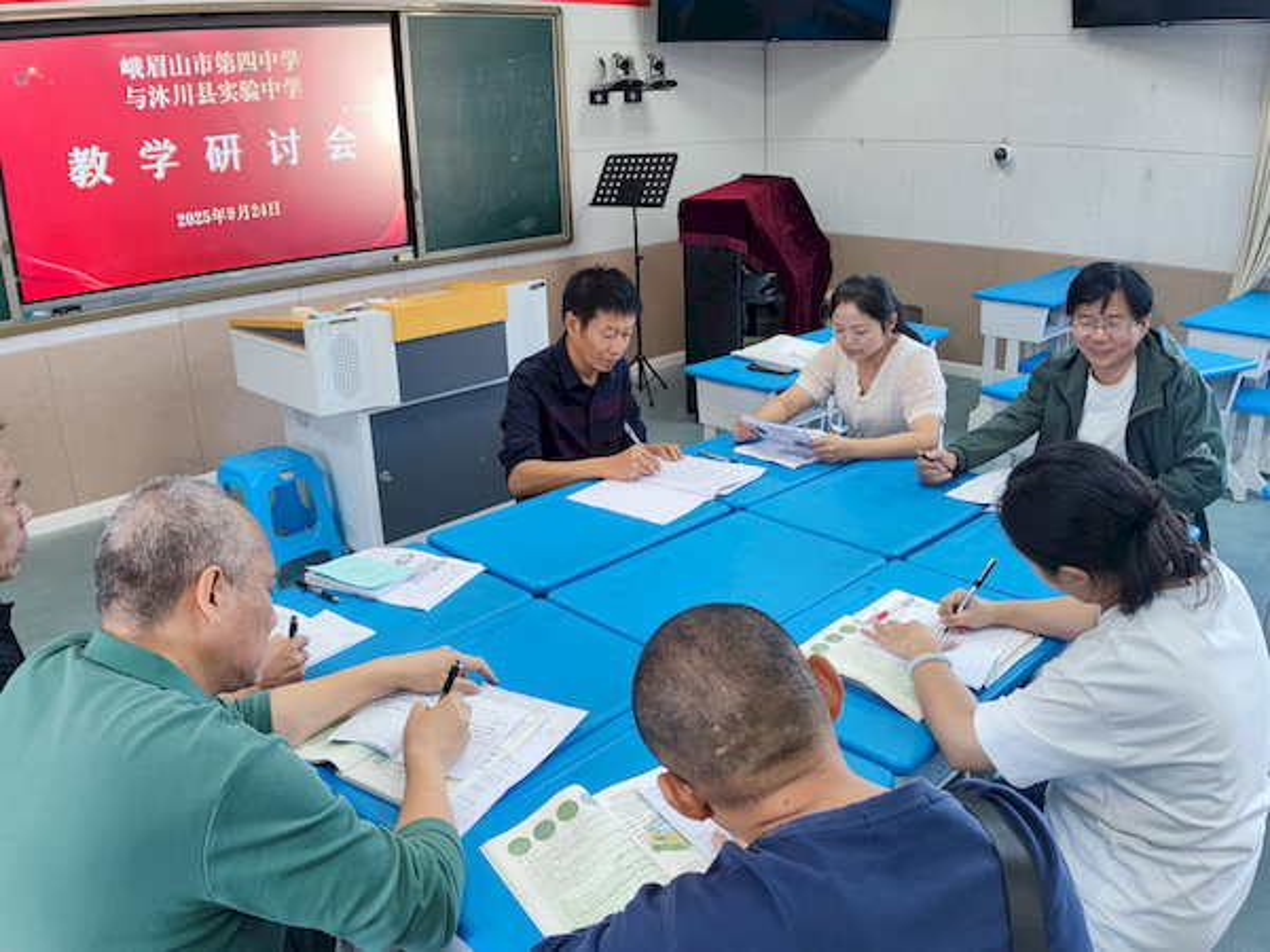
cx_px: 635
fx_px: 917
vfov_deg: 54.9
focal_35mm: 25
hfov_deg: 69.4
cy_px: 476
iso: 121
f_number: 1.85
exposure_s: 1/100
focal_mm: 6.78
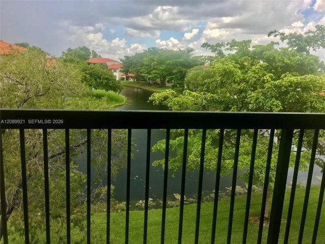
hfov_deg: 61.7
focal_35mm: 29
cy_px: 122
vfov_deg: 48.2
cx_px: 162
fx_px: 272
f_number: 2.2
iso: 25
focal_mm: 4.15
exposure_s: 1/530
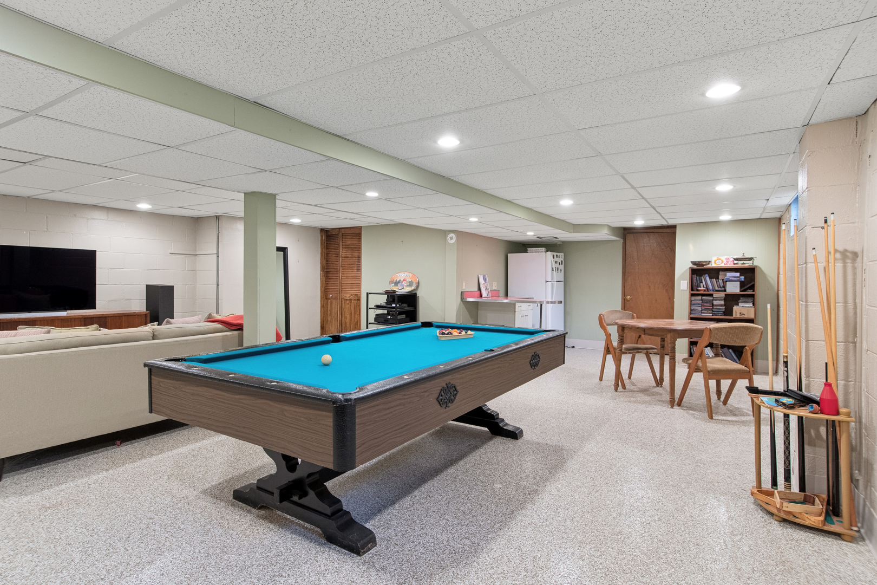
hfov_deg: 90.0
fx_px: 438
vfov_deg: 67.4
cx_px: 438
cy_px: 292
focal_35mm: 18
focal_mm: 12
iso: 250
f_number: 8
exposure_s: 1/3.33
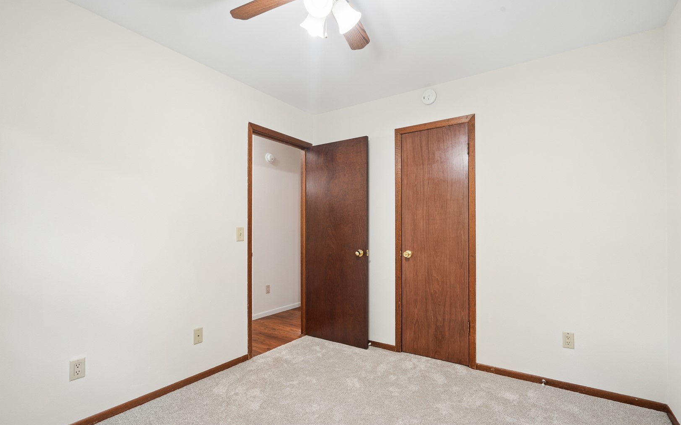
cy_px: 225
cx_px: 349
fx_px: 315
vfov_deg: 67.9
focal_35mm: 17
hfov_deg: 94.4
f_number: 10
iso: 400
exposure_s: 1/4
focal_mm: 16
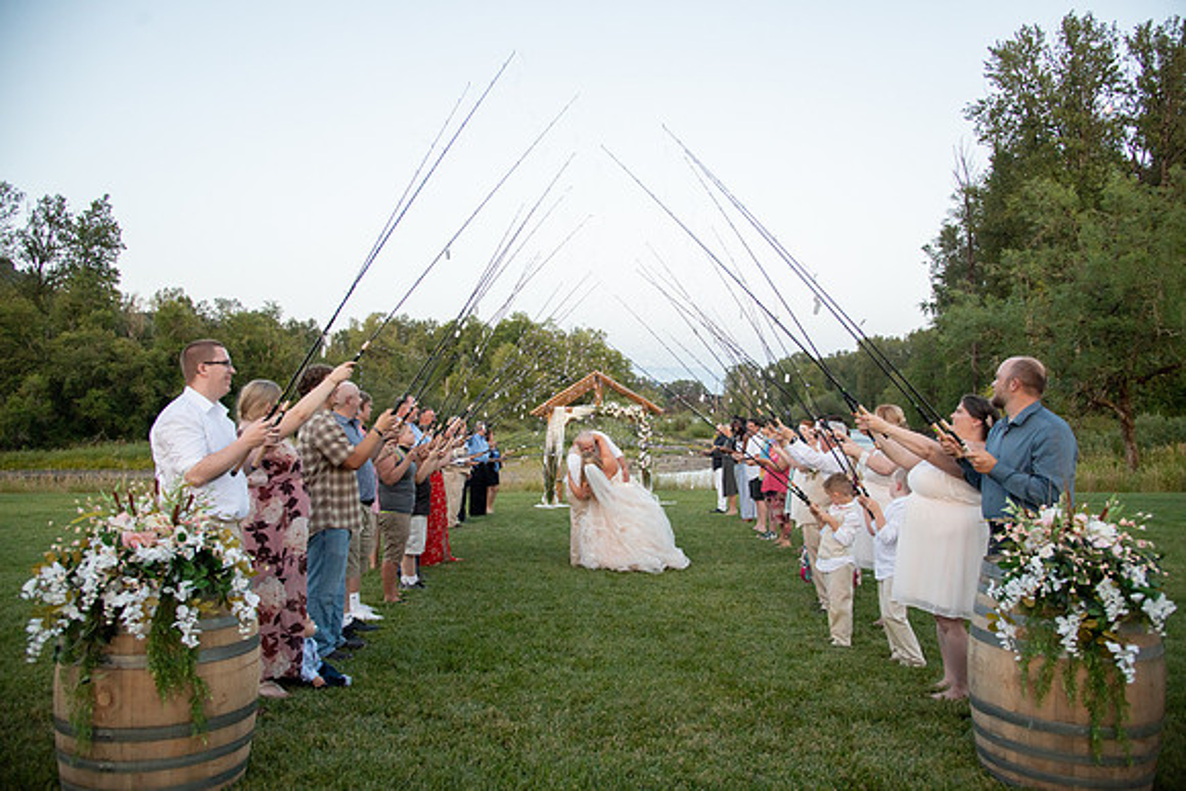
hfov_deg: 73.7
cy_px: 396
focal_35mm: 24
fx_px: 791
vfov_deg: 53.2
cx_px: 593
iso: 1000
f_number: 5
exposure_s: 1/320
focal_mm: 24
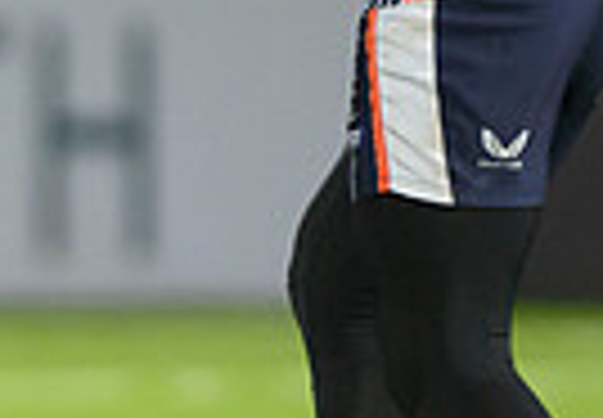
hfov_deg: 0.7
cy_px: 470
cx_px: -499
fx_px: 50415
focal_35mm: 2972
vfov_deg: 0.5
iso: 4000
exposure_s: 1/1000
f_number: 3.2
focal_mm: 400
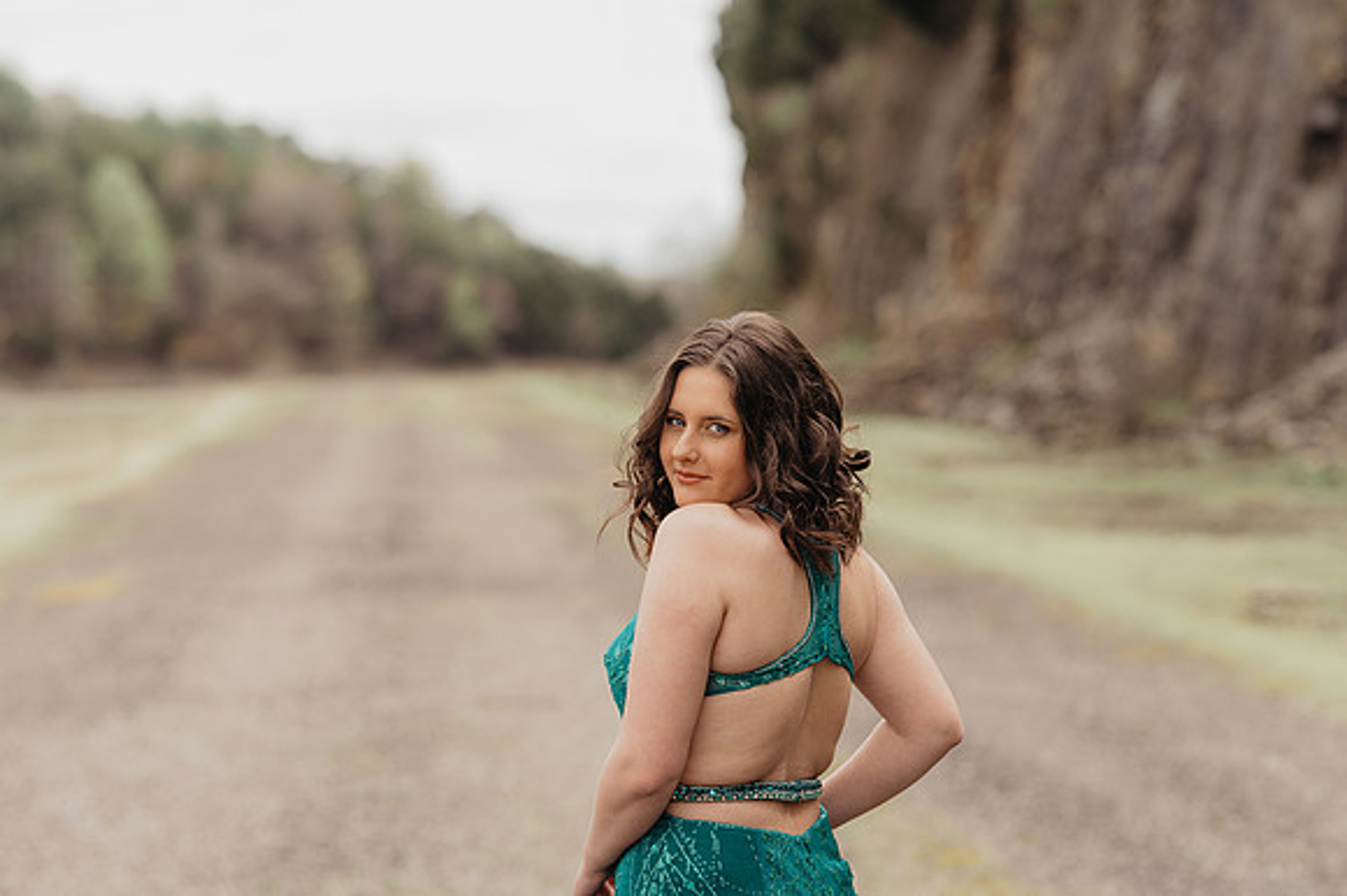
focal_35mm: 105
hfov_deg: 19.5
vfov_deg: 13.0
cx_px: 674
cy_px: 448
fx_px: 3926
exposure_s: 1/1000
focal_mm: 105
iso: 200
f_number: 2.8
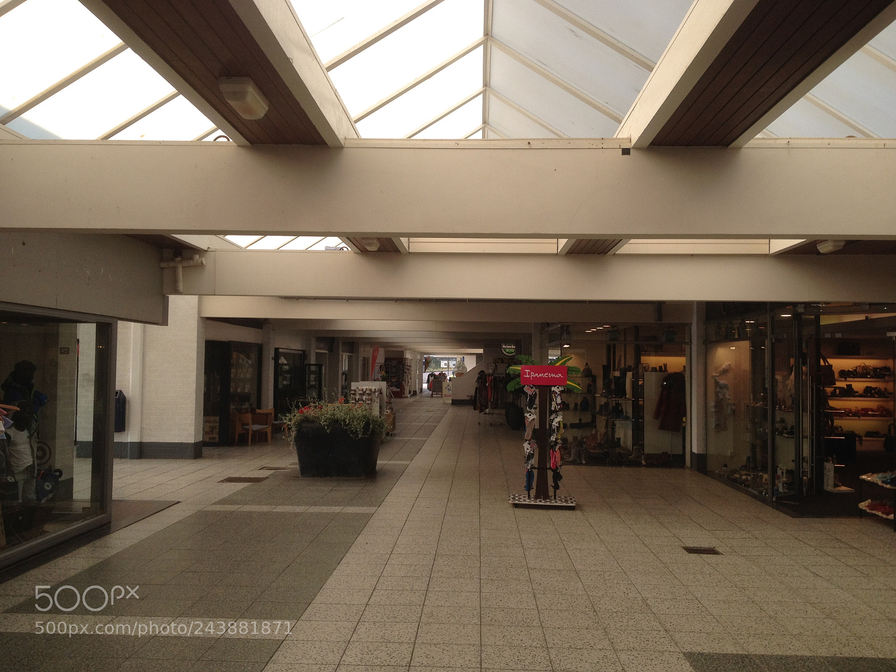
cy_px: 336
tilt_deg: +1.6
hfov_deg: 52.6
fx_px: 906
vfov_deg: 40.7
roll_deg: -1.3
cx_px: 448
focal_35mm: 35
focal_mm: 4.28
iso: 50
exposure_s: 1/484
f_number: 2.4
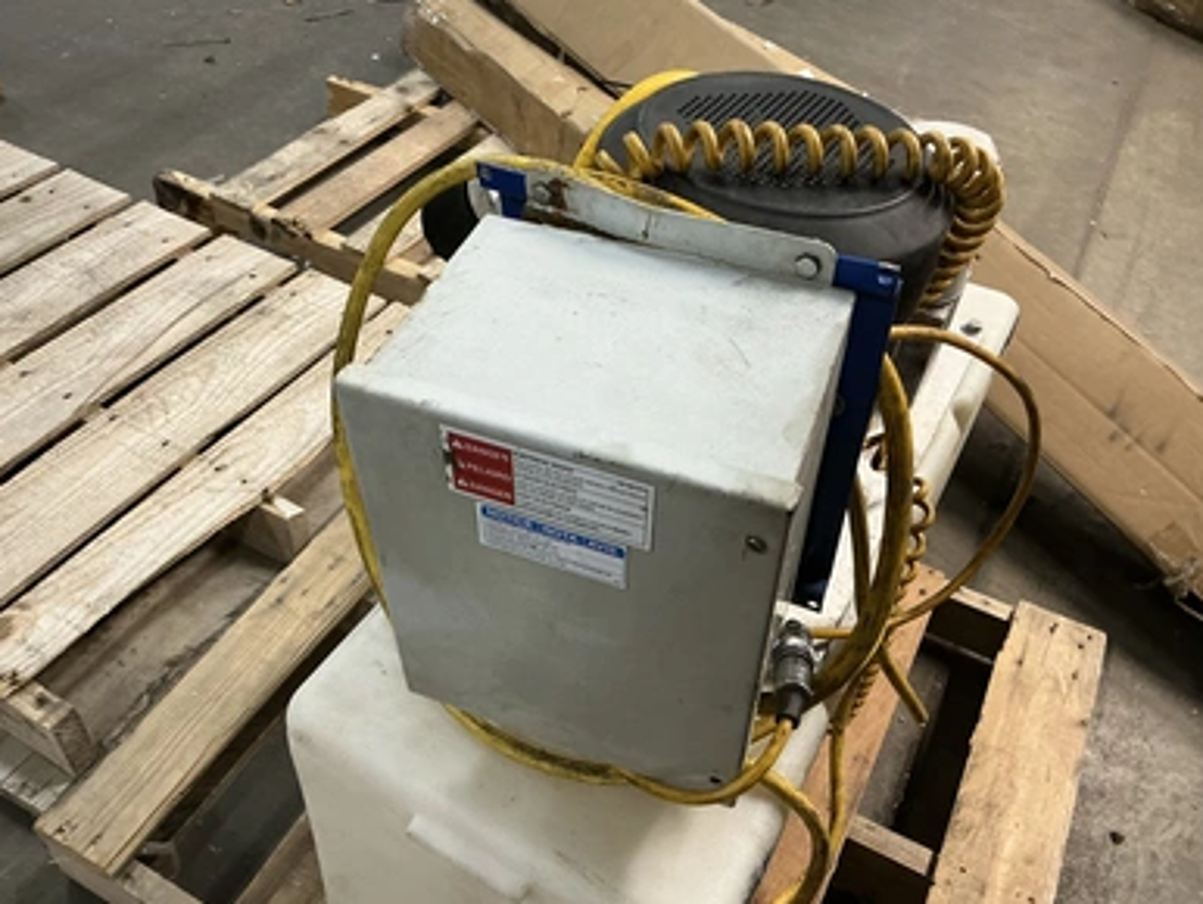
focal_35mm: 29
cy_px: 449
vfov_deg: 48.3
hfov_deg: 61.6
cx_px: 602
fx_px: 1008
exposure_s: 1/60
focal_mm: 3
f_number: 1.8
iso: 125
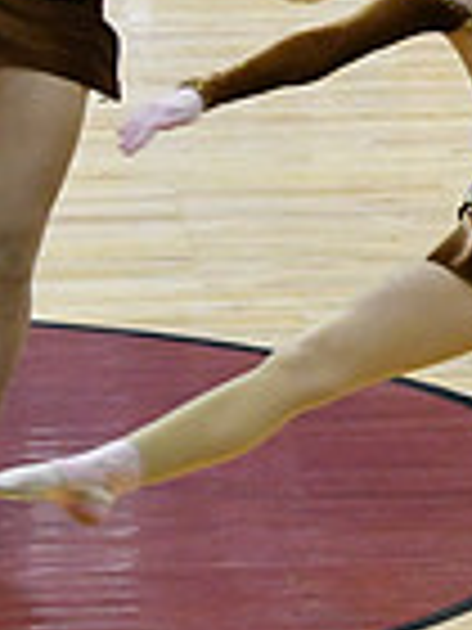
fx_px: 9745
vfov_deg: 3.7
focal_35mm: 536
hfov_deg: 2.7
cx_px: 1299
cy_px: 47
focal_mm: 90
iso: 5000
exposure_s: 1/400
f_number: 4
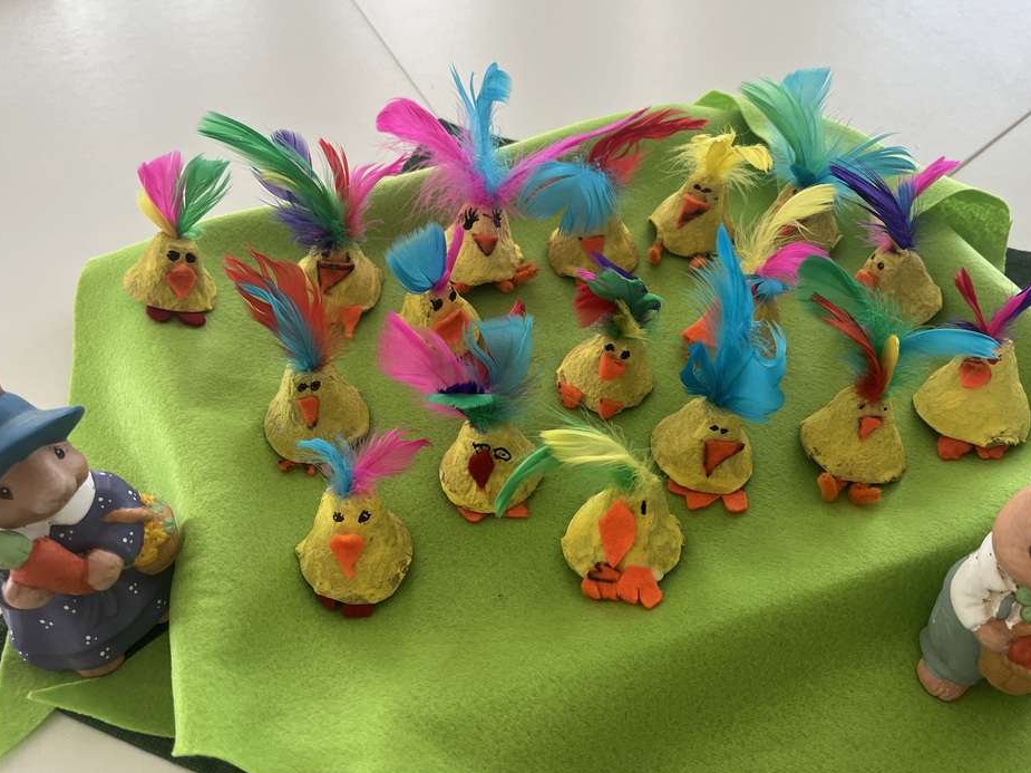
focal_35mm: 30
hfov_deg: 60.0
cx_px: 533
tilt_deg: -47.2
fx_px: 893
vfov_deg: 46.8
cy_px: 375
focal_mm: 5.1
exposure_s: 1/121
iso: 125
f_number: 1.6
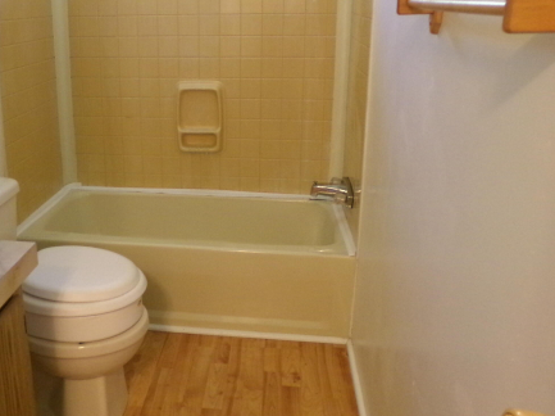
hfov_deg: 49.3
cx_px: 185
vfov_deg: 38.4
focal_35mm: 37
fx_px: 593
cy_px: 159
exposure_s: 1/17
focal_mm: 4.3
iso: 649
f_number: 3.7
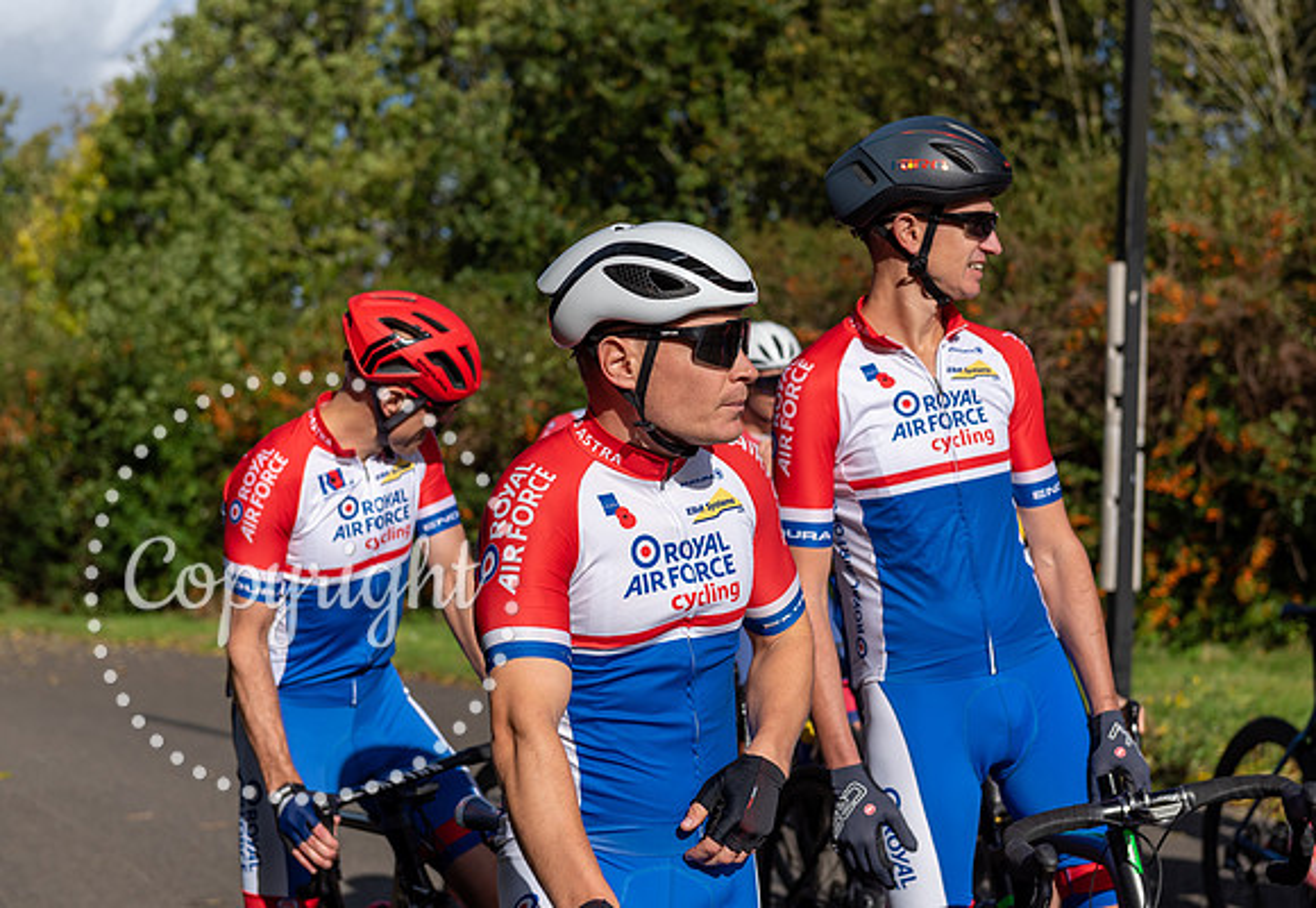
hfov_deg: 29.5
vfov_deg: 20.6
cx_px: 725
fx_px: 2497
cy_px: 424
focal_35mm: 68
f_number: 4
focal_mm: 62
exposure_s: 1/4000
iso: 200
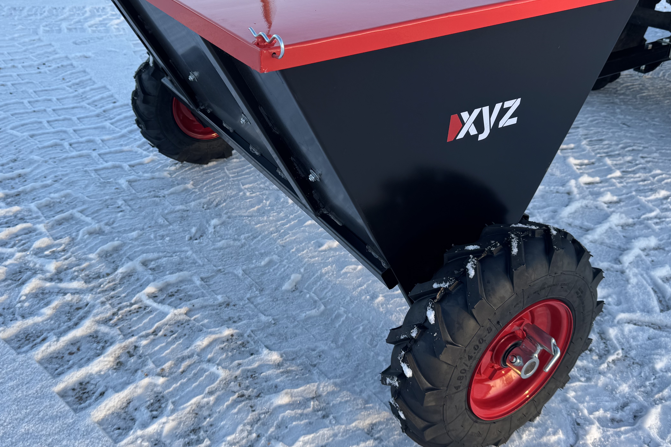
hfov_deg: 55.8
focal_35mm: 34
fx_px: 634
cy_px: 194
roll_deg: +1.3
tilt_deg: -30.8
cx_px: 317
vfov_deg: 38.8
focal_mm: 6.76
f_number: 1.78
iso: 80
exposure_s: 1/707
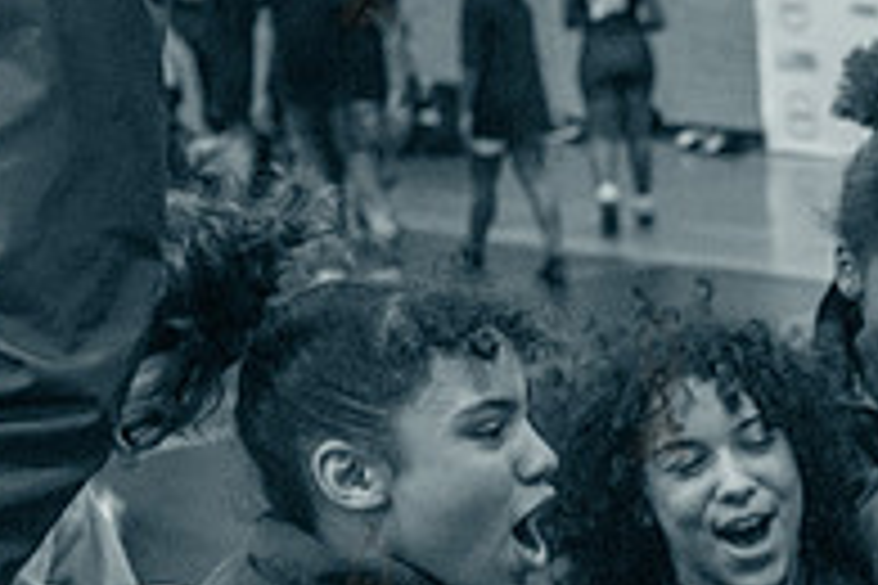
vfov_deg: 13.0
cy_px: 601
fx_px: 2536
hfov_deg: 17.9
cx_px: 1238
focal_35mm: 104
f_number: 4
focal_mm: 35
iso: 6400
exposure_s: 1/400
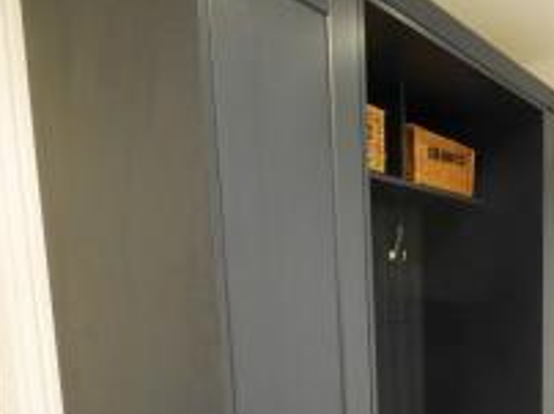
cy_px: 396
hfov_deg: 45.6
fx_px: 623
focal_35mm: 39
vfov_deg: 34.1
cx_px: 439
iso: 3200
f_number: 4
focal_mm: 9
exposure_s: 1/25
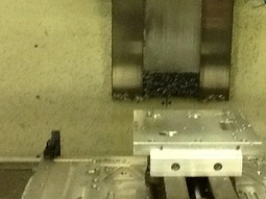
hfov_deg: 28.1
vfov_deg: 21.2
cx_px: 150
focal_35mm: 69
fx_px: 530
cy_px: 58
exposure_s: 1/30
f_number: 2.4
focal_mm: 2.03
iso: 320
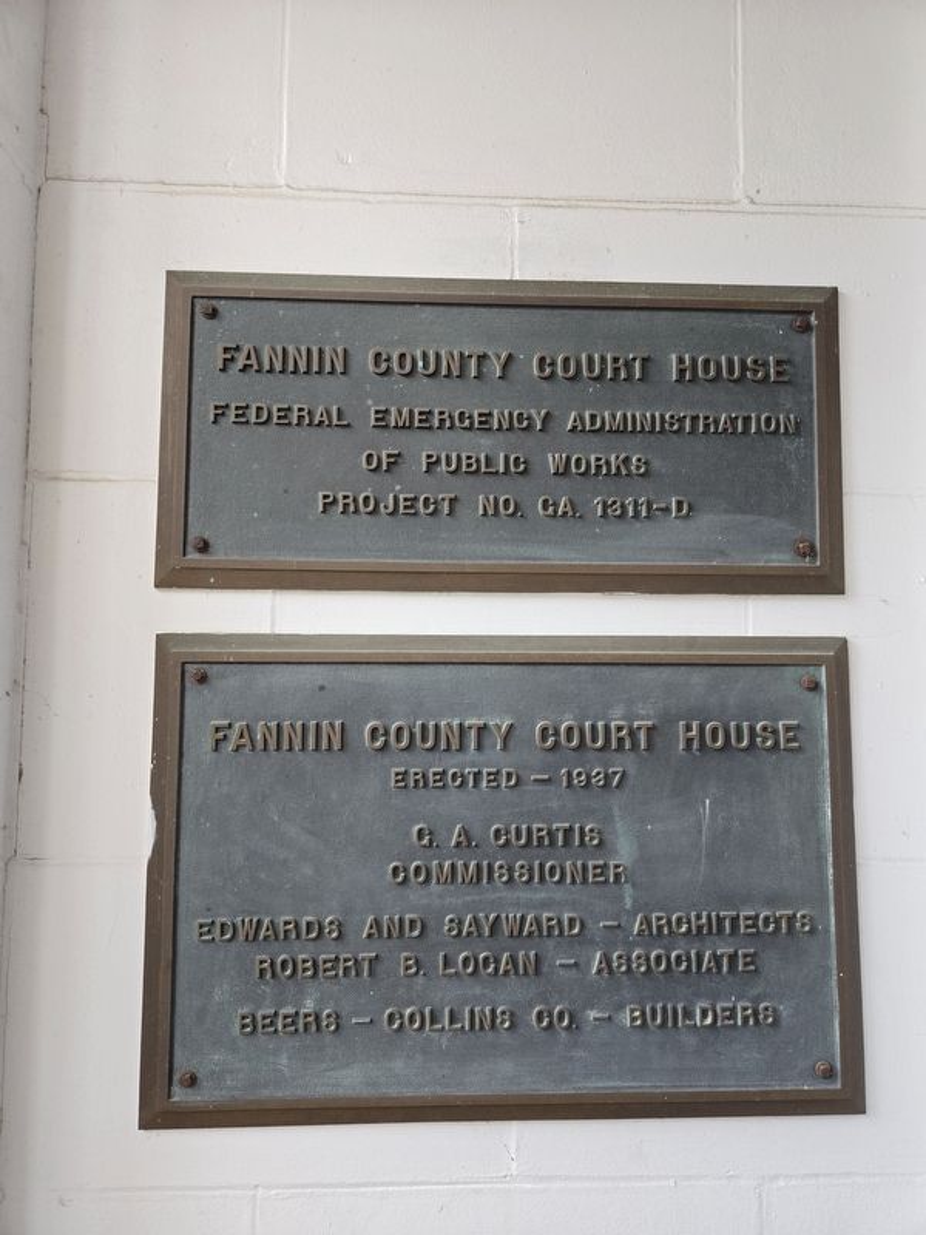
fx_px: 820
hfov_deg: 58.9
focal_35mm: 23
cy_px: 618
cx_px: 463
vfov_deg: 73.9
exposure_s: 1/120
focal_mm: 5.4
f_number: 1.8
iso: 200
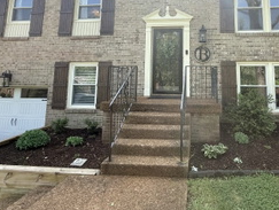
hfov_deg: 72.3
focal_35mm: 23
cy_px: 55
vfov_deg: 56.4
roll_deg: +0.2
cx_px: 178
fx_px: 186
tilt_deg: +7.6
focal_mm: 2.22
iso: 50
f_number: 2.2
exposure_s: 1/433
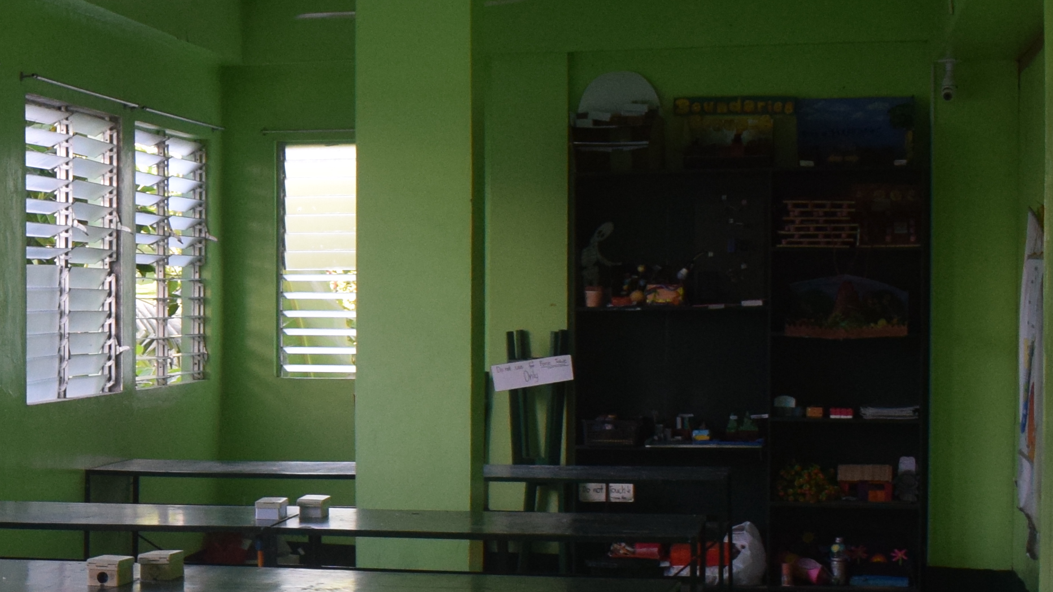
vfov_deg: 13.3
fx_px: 2541
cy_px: 441
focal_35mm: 91
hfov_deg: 21.6
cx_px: -233
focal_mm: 18
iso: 720
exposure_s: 1/125
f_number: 5.6
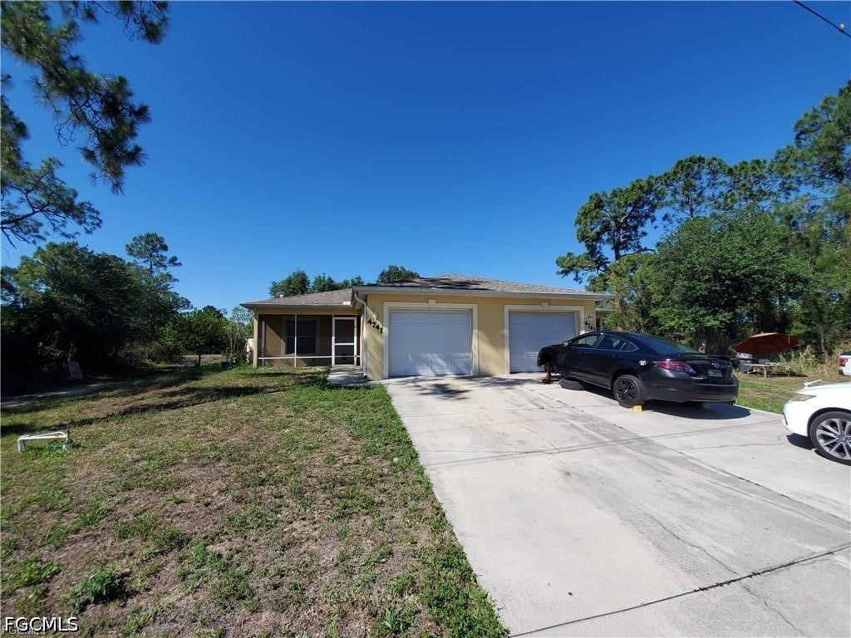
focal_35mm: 13
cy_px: 319
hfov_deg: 106.2
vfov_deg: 89.9
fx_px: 320
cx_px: 426
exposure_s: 1/1129
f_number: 2.2
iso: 50
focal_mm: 1.8
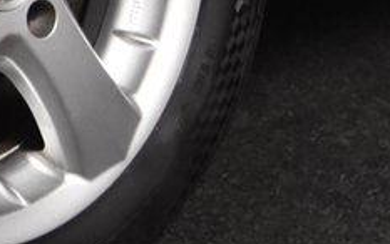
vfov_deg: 4.6
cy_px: -198
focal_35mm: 285
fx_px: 3031
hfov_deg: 6.8
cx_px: -641
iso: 1600
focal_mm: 34
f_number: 5
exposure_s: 1/100
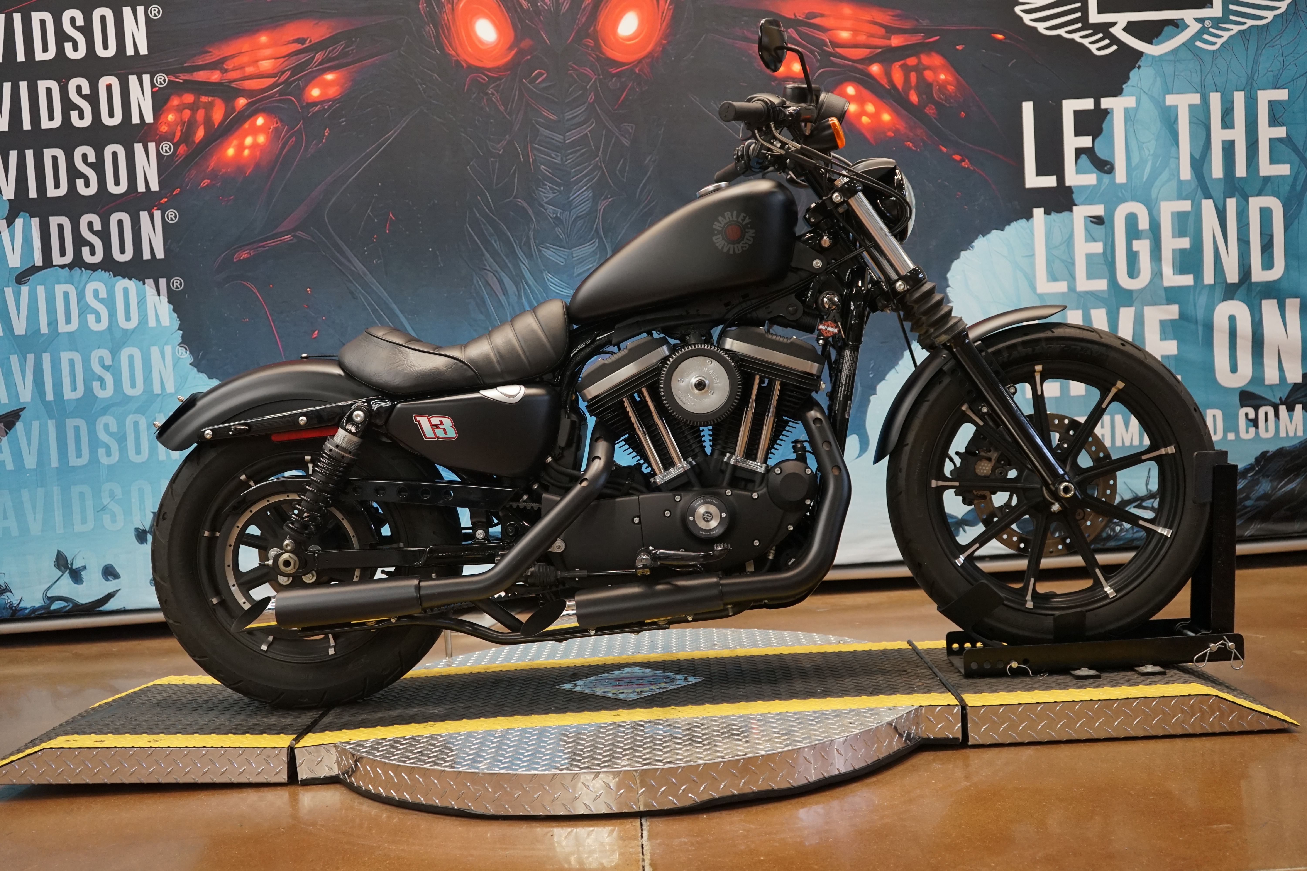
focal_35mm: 37
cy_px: 436
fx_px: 1343
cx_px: 654
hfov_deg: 51.9
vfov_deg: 35.9
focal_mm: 37
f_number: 4
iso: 1600
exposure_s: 1/160
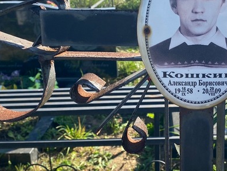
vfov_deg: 27.0
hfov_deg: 34.8
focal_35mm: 54
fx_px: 354
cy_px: 73
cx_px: 168
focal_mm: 4.25
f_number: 1.8
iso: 32
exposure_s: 1/990
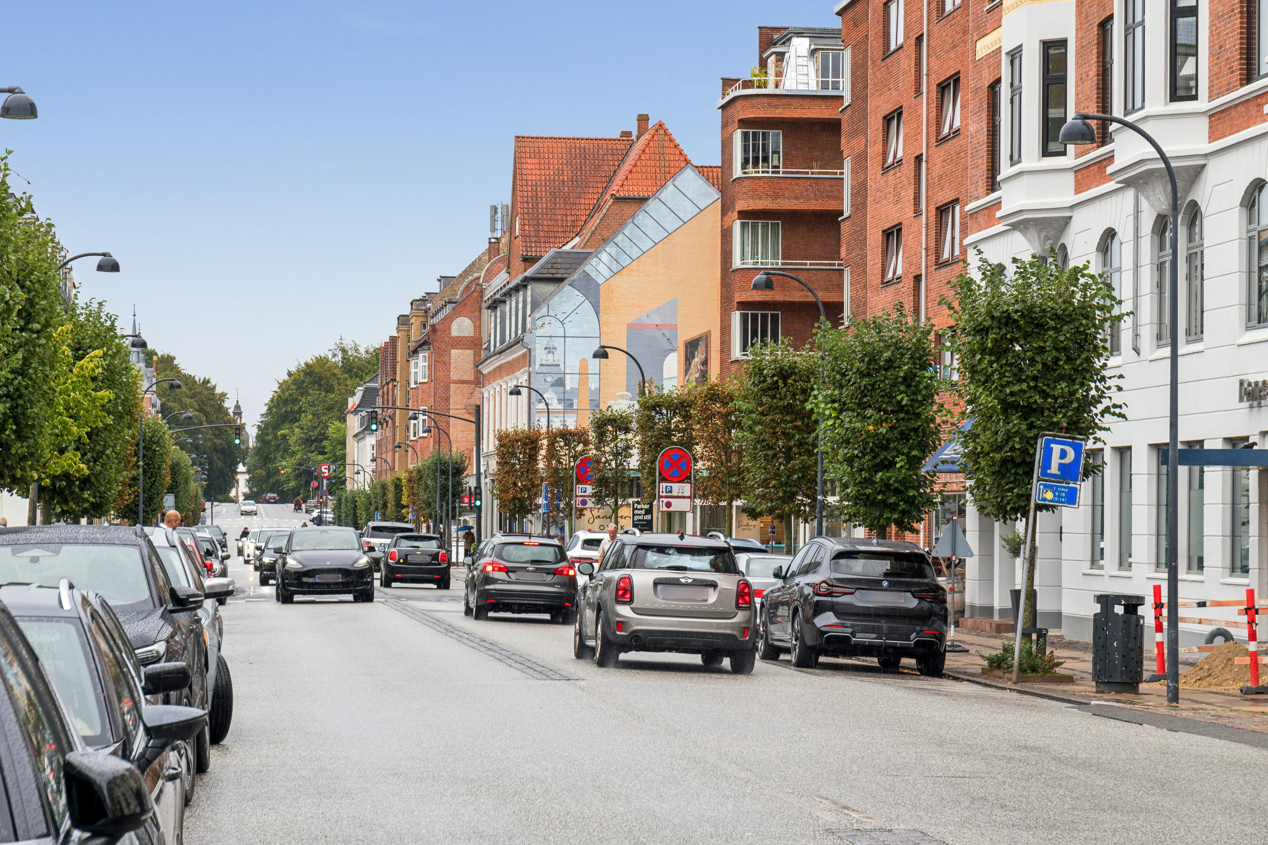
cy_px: 422
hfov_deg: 19.5
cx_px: 634
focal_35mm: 105
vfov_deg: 13.0
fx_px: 3698
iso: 250
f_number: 8
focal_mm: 70
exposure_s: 1/160
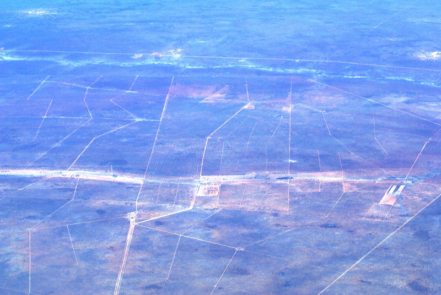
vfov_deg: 13.1
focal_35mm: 105
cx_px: 220
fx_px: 1288
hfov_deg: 19.4
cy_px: 148
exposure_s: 1/200
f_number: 11
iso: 100
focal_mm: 70
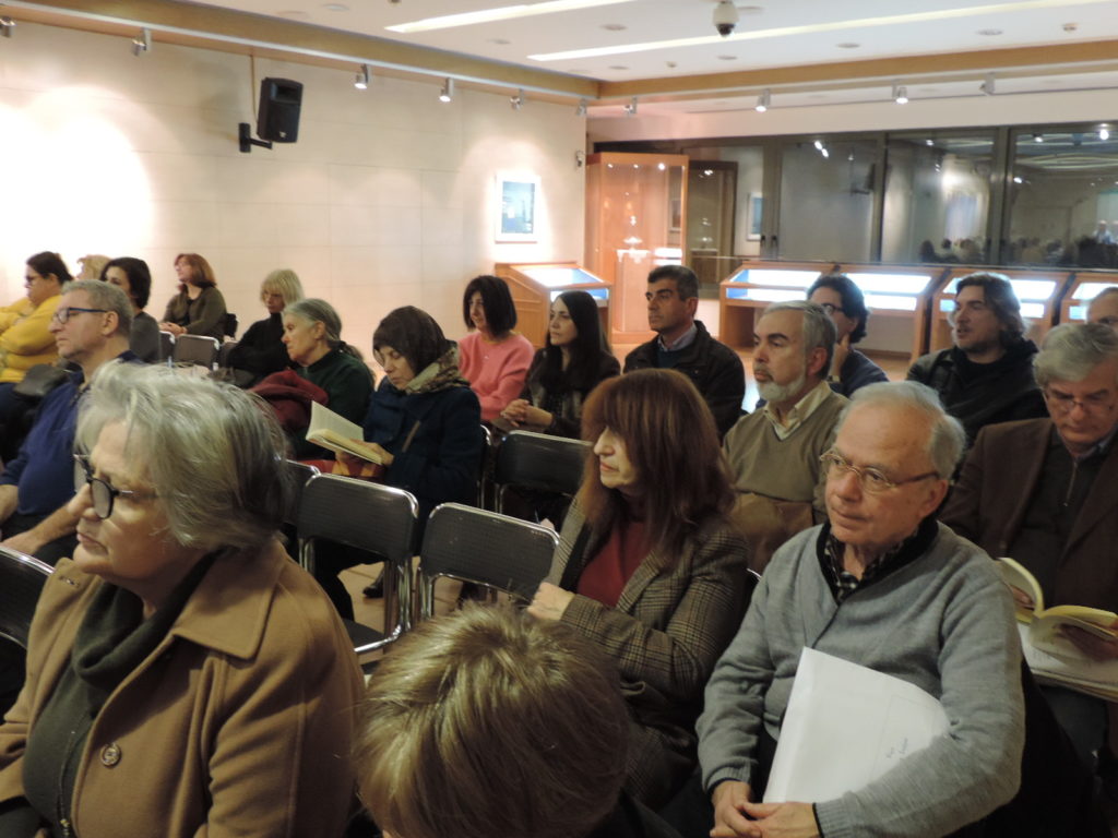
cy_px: 419
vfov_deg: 42.9
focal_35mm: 33
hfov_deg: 55.4
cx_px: 559
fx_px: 1066
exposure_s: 1/13
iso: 500
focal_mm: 5.8
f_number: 3.2
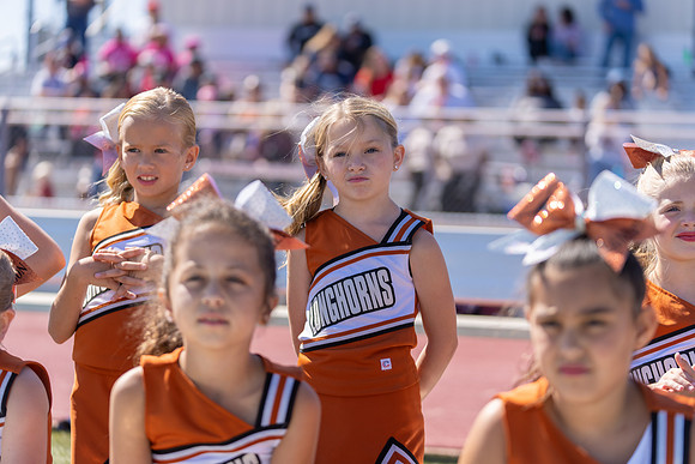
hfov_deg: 21.7
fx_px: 1815
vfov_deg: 14.6
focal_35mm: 94
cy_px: 232
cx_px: 348
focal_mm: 94
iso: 100
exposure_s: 1/1250
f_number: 2.8
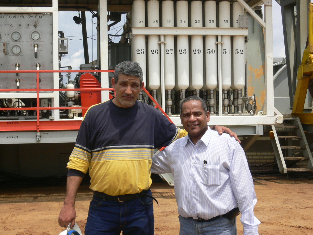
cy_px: 118
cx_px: 156
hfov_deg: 31.7
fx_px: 552
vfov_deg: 24.0
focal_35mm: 61
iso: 100
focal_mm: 10.1
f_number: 7.5
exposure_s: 1/320
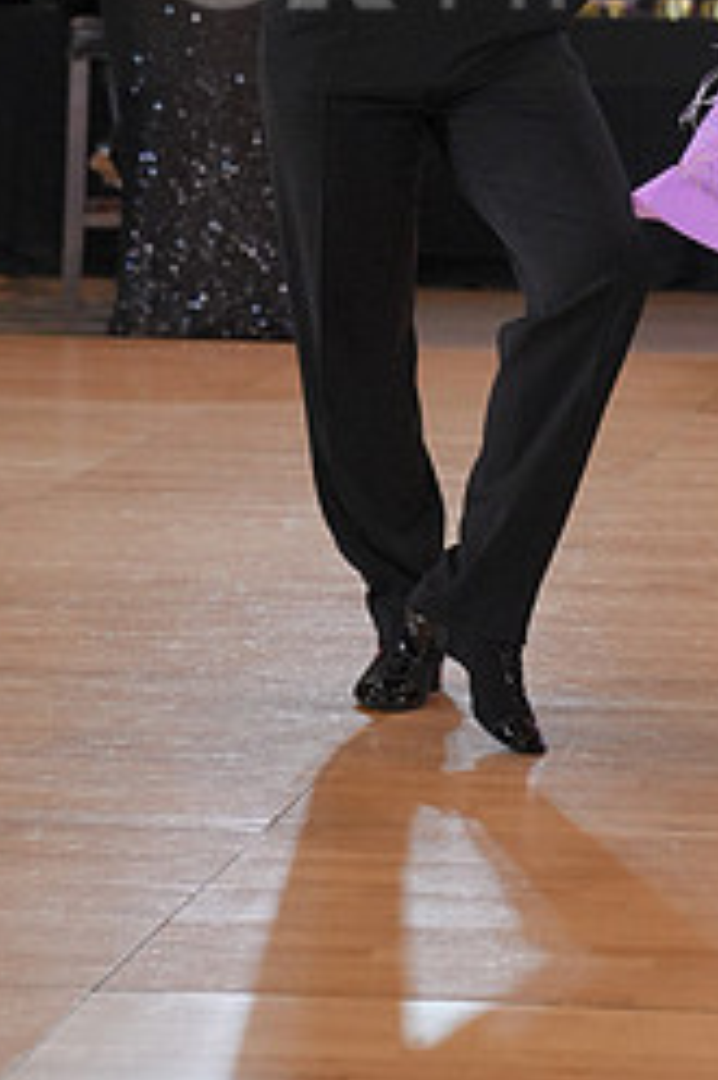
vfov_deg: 11.9
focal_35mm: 171
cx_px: 703
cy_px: -57
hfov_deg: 8.0
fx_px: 5123
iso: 2000
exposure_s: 1/500
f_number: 3.5
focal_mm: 73
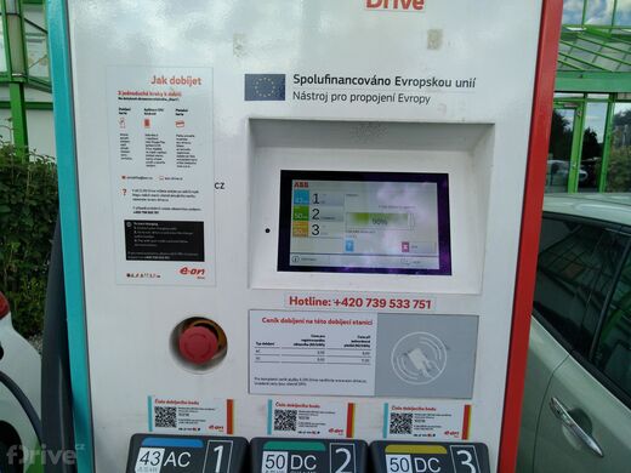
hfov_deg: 67.3
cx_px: 316
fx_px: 474
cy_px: 236
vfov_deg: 53.1
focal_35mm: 26
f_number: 2.2
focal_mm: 3.46
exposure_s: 1/565
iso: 100
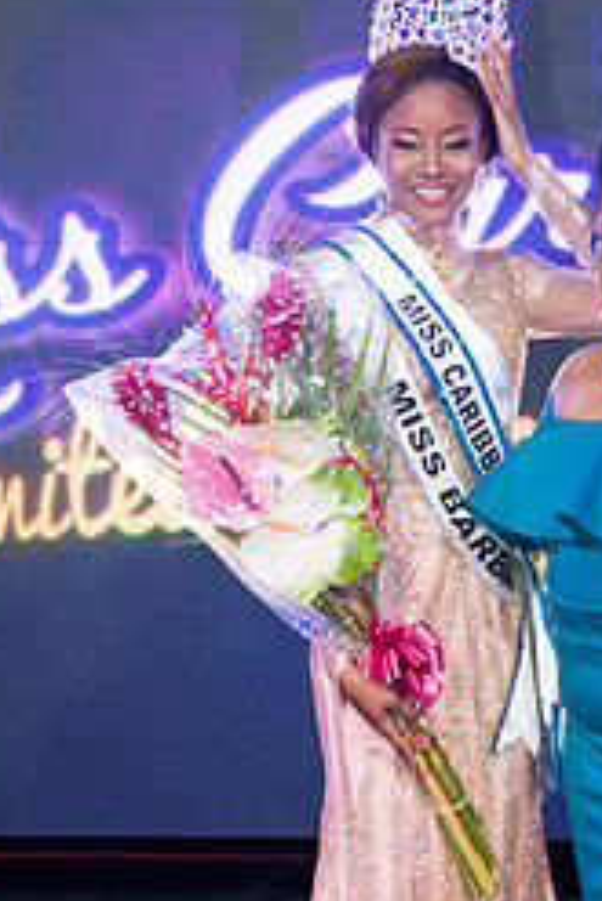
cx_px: 438
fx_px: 2279
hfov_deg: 15.0
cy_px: 449
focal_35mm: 91
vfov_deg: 22.4
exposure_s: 1/160
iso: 4000
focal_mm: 50
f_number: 5
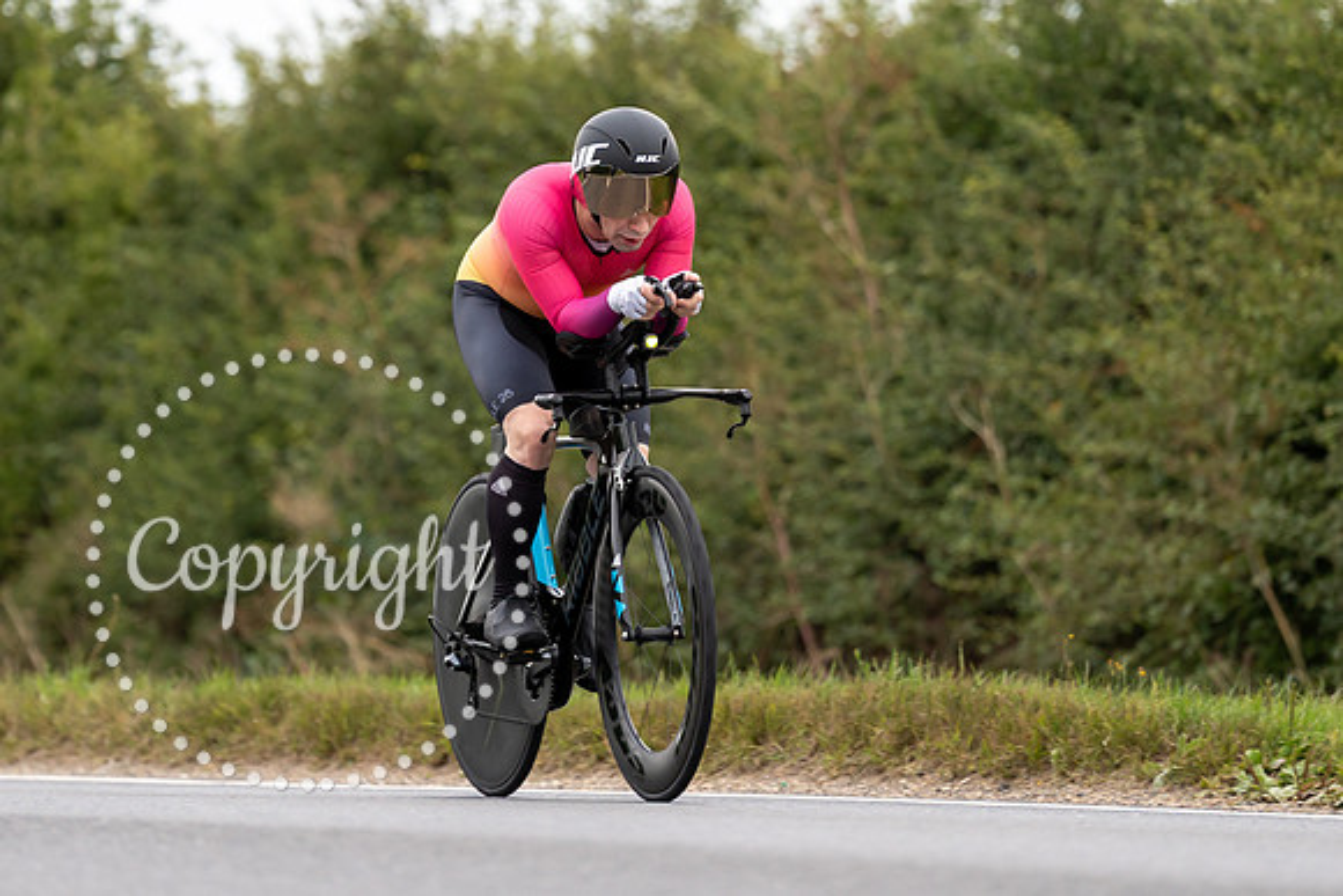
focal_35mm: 291
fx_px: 10868
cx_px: 616
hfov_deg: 7.1
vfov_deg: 4.7
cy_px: 227
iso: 500
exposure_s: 1/800
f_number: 2.8
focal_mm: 170
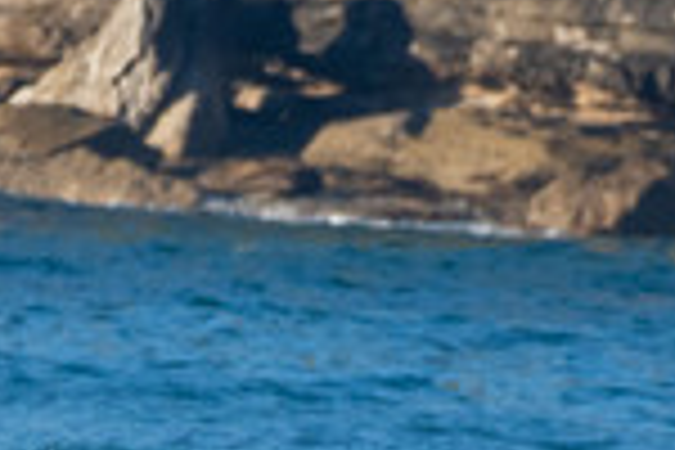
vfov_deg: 0.5
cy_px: 655
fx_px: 54464
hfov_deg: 0.7
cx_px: 144
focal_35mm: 2905
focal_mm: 500
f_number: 5.6
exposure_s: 1/1250
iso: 450
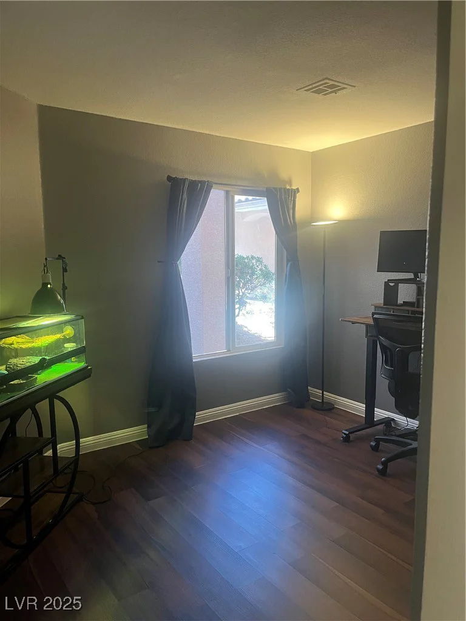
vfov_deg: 67.3
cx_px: 233
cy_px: 310
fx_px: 467
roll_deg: +0.3
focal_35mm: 26
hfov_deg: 53.1
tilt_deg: -5.4
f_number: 1.6
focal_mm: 5.1
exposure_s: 1/60
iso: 160
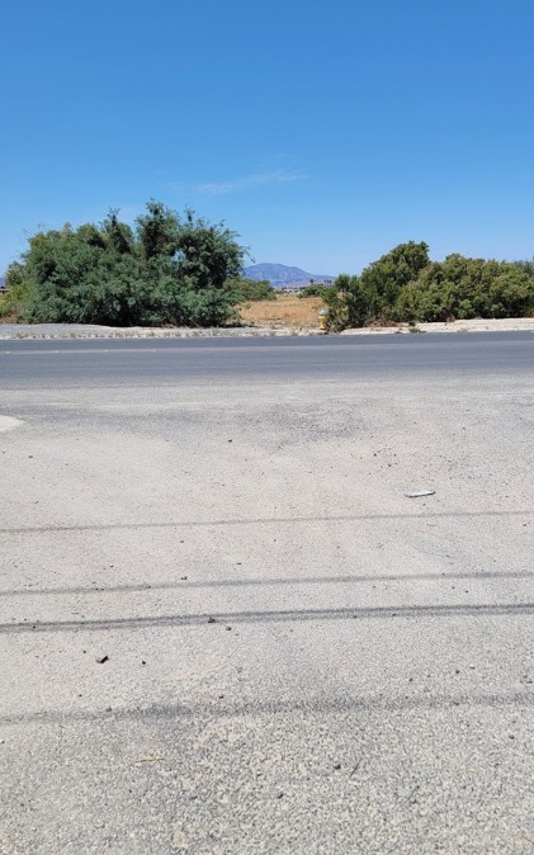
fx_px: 676
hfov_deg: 43.0
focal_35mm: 29
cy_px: 471
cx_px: 316
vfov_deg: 64.5
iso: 16
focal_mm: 6.7
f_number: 1.8
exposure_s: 1/1728
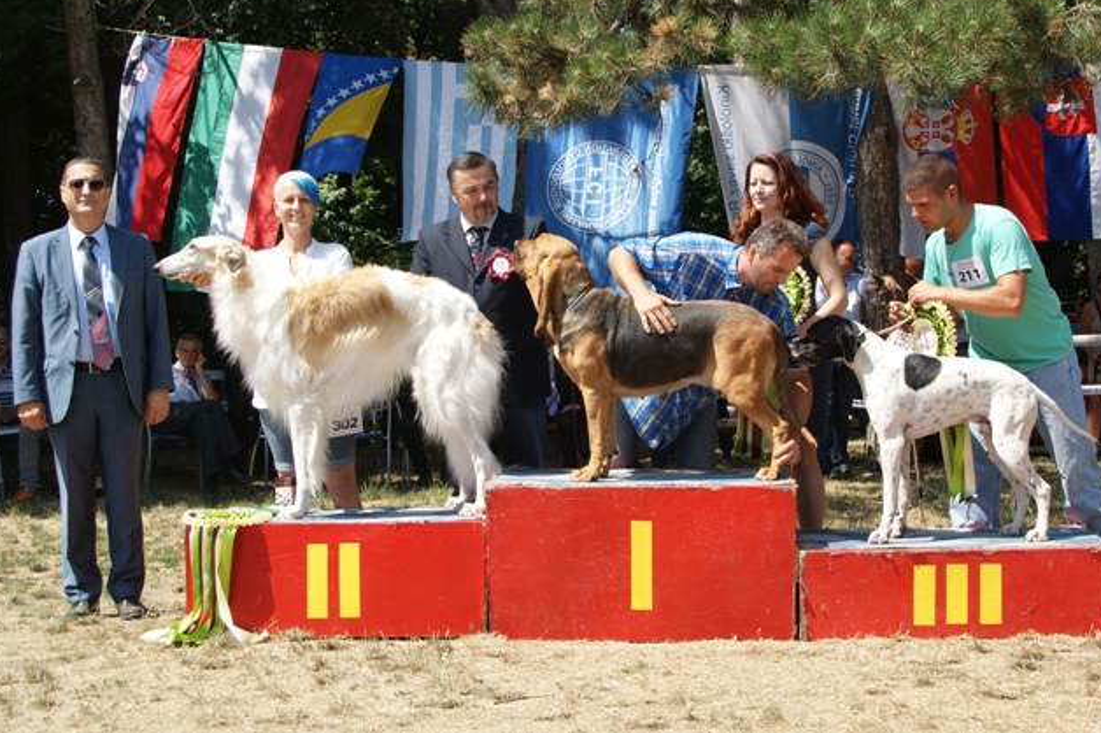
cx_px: 550
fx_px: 1636
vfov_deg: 25.3
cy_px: 361
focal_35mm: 54
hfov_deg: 37.2
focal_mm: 35
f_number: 8
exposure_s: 1/160
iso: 100
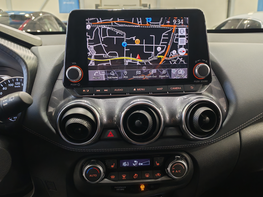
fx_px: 251
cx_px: 132
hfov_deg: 55.4
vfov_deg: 42.9
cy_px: 98
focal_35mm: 33
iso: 775
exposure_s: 1/50
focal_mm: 6.12
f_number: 1.9
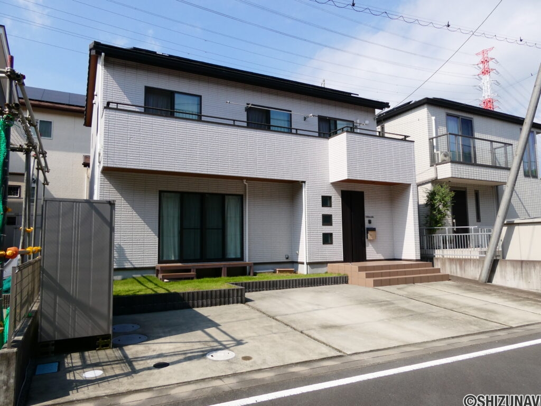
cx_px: 270
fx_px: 375
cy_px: 203
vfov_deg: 56.8
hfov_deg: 71.6
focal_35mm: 24
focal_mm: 4.3
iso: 80
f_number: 4
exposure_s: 1/800
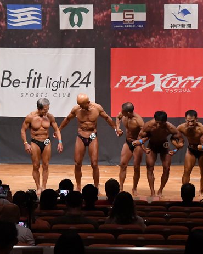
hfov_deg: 9.4
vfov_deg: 11.7
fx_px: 1240
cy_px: 122
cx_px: 90
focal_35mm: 165
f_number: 5.6
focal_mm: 70
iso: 8000
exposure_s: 1/400
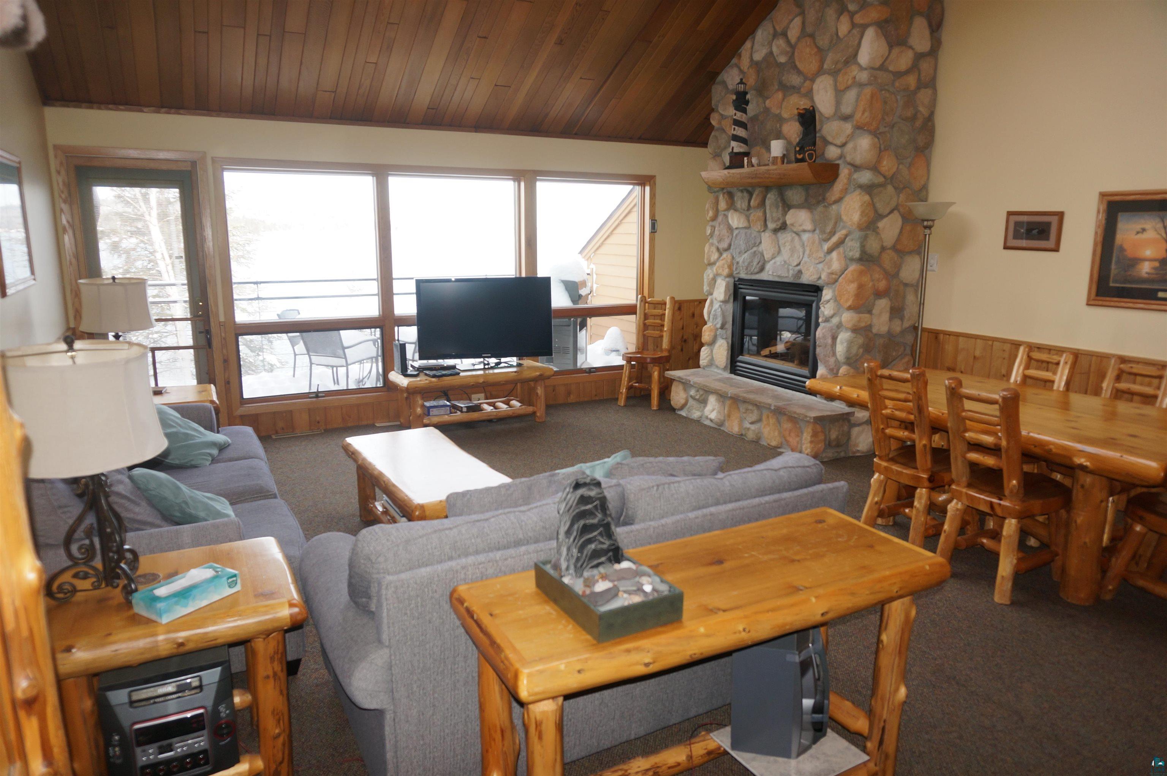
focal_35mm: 24
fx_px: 777
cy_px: 388
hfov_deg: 73.8
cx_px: 584
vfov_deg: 53.0
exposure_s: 1/60
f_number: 4
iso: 160
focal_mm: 16
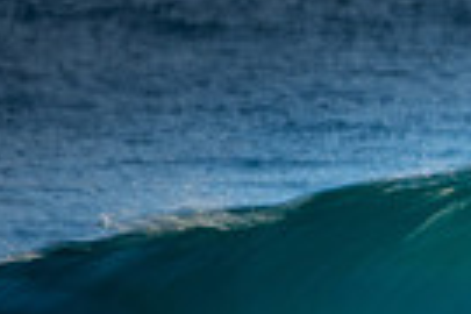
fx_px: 44755
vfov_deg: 0.4
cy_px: 344
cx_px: 960
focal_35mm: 3421
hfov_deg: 0.6
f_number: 29
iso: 125
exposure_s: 1/13
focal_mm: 500
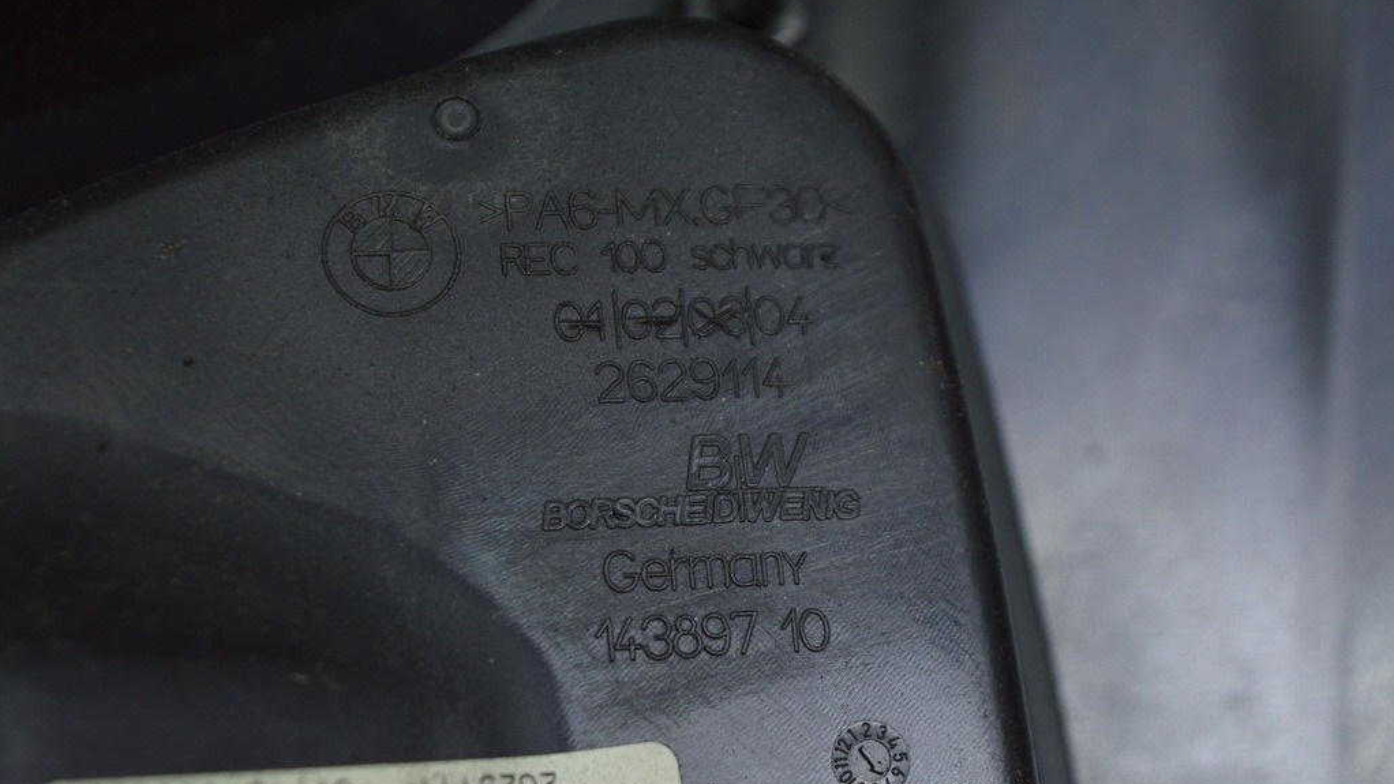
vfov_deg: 14.0
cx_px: 697
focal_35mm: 87
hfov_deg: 24.6
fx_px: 3198
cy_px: 404
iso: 400
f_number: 5.6
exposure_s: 1/50
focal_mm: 55
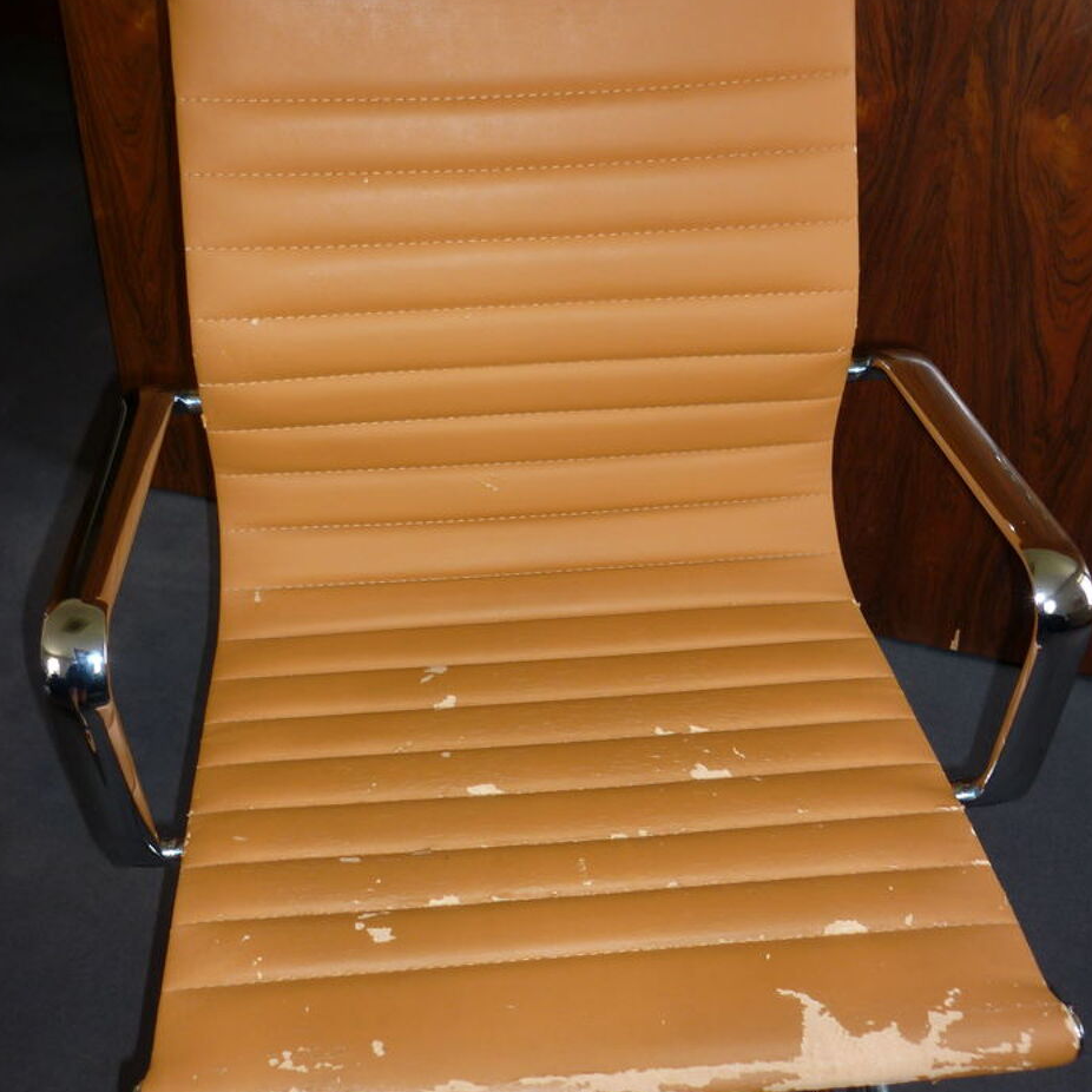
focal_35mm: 42
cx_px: 580
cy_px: 565
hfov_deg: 40.0
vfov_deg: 40.0
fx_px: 1499
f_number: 2.8
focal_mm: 5.5
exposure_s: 1/30
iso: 100
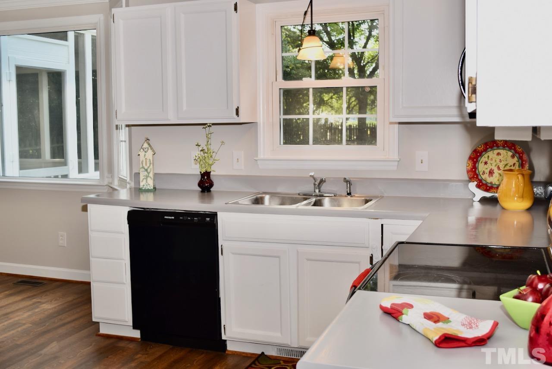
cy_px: 184
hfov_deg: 47.9
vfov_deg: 33.1
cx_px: 276
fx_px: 621
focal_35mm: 40
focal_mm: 27
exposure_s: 1/60
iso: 100
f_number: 7.1
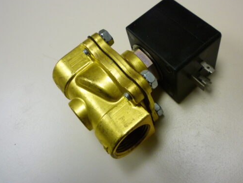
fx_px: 246
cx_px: 133
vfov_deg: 40.6
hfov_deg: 52.5
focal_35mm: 35
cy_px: 79
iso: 320
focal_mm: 5.2
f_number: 3.3
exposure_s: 1/30
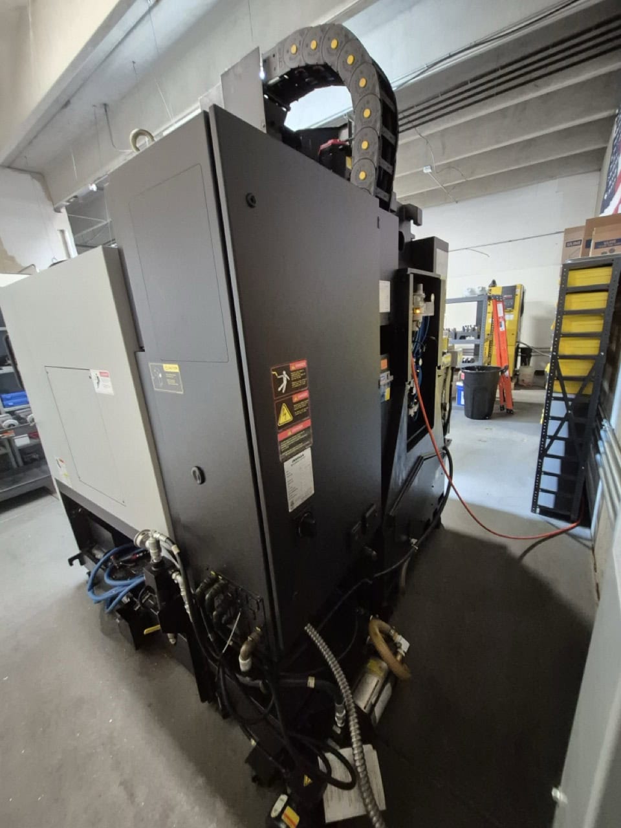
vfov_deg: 106.2
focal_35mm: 13
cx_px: 310
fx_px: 311
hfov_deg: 89.9
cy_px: 414
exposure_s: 1/40
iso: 1600
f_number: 2.2
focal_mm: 1.7
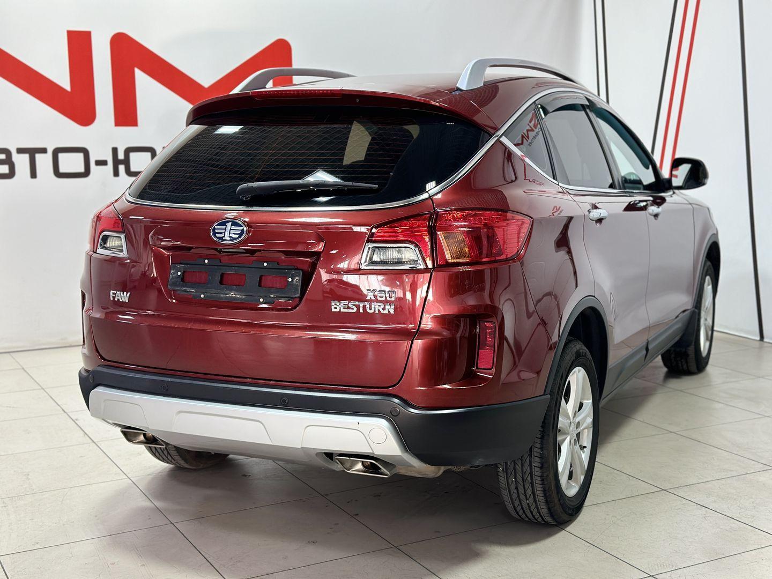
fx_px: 1070
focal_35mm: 48
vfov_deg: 30.3
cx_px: 386
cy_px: 290
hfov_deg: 39.7
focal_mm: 6.86
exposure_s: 1/100
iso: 125
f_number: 1.78
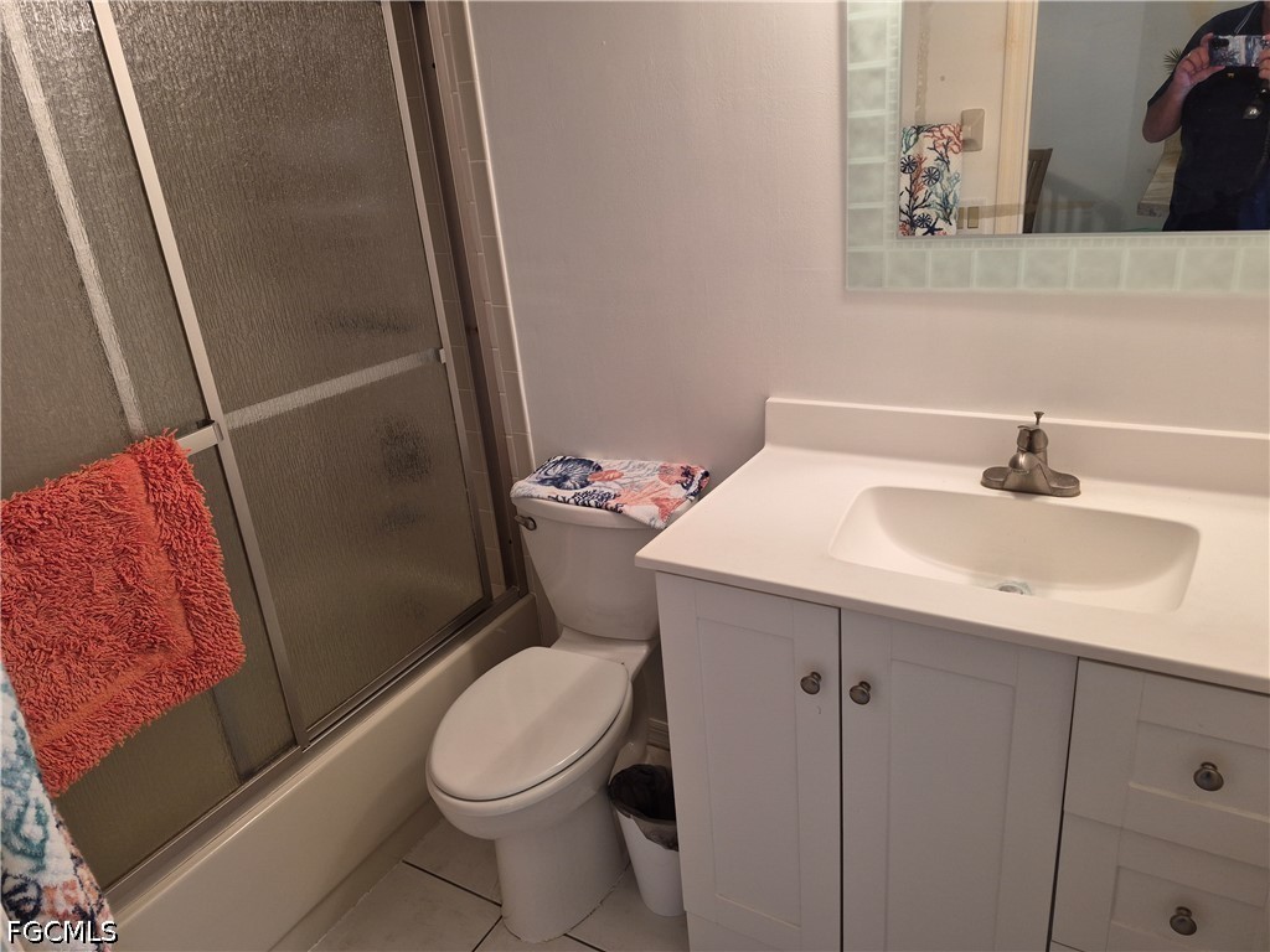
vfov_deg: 58.9
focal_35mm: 23
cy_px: 476
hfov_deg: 73.9
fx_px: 844
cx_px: 635
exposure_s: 1/120
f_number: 1.8
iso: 200
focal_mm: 5.4
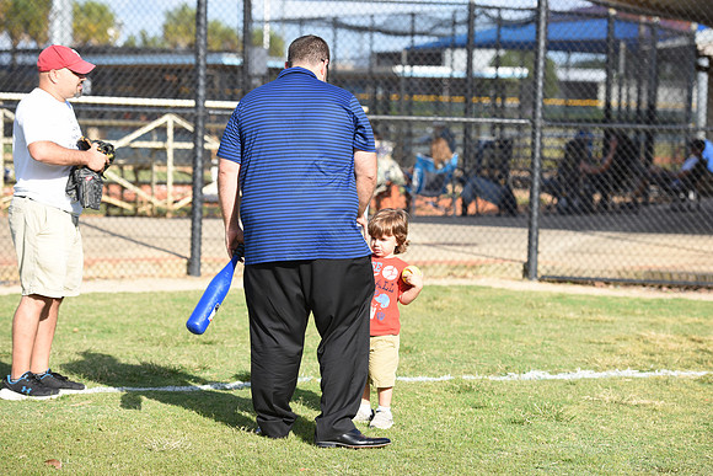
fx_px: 2298
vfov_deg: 11.8
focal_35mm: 116
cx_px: 356
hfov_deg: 17.6
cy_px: 238
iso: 110
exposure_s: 1/640
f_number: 5
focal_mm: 116
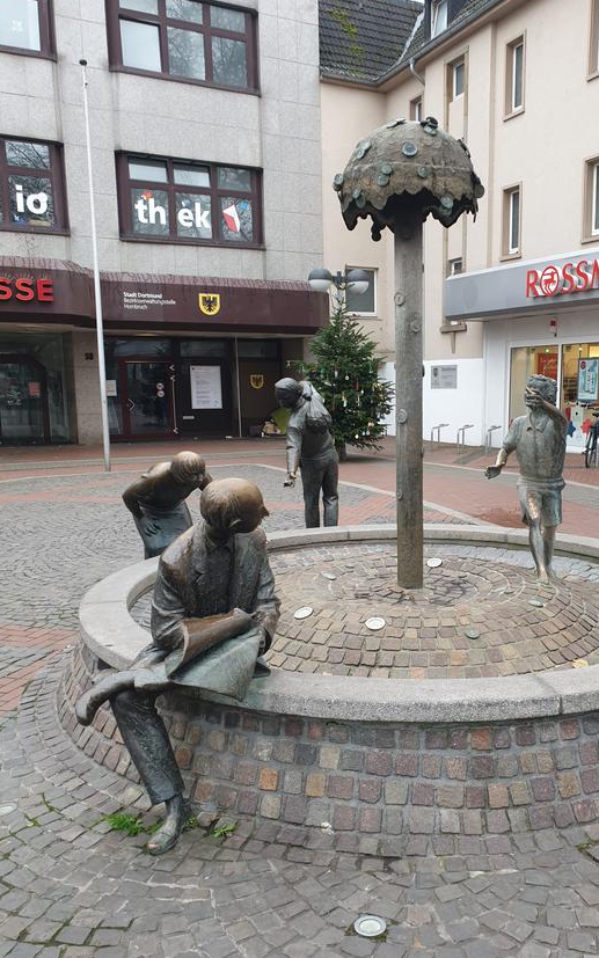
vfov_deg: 62.8
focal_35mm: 30
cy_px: 512
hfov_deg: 41.5
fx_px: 783
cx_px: 379
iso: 64
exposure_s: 1/50
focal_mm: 4.3
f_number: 2.4
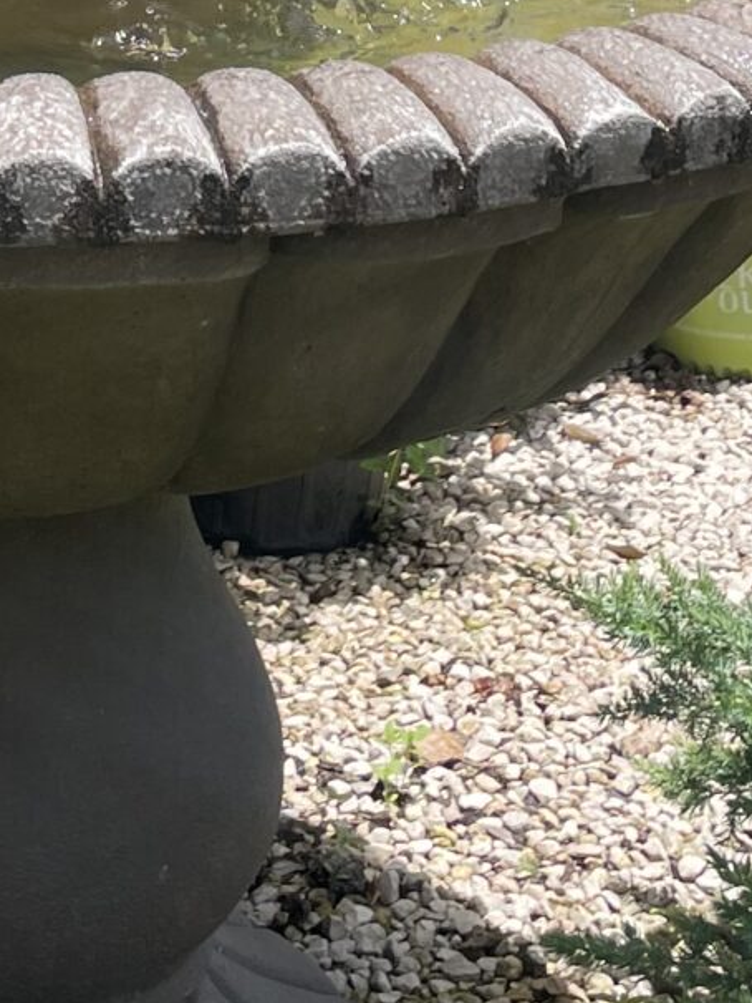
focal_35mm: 110
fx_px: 3185
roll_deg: -0.3
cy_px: -453
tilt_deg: -8.1
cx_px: 119
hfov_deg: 13.4
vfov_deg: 16.5
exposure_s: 1/1261
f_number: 1.6
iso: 32
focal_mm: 4.2
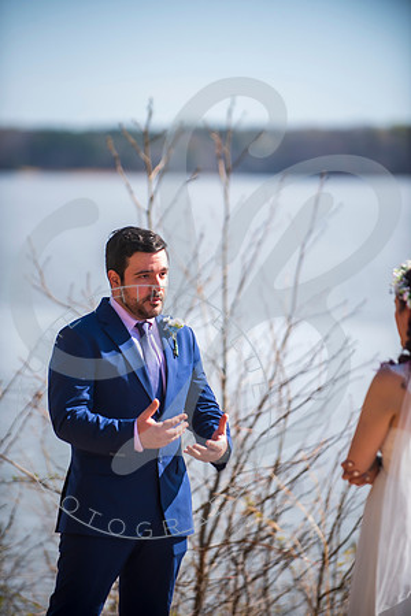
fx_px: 3425
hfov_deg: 6.9
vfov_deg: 10.3
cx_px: 206
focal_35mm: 200
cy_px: 308
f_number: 2.8
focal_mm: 200
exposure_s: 1/1000
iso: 100
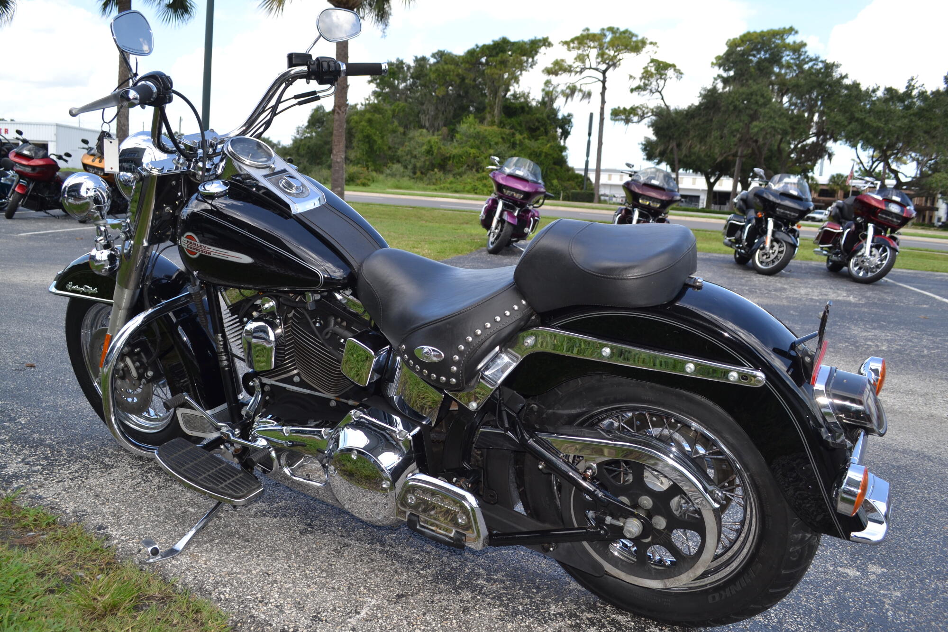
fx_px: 790
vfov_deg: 43.6
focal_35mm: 30
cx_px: 474
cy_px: 316
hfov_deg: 61.9
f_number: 5.6
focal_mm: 20
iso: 100
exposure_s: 1/200
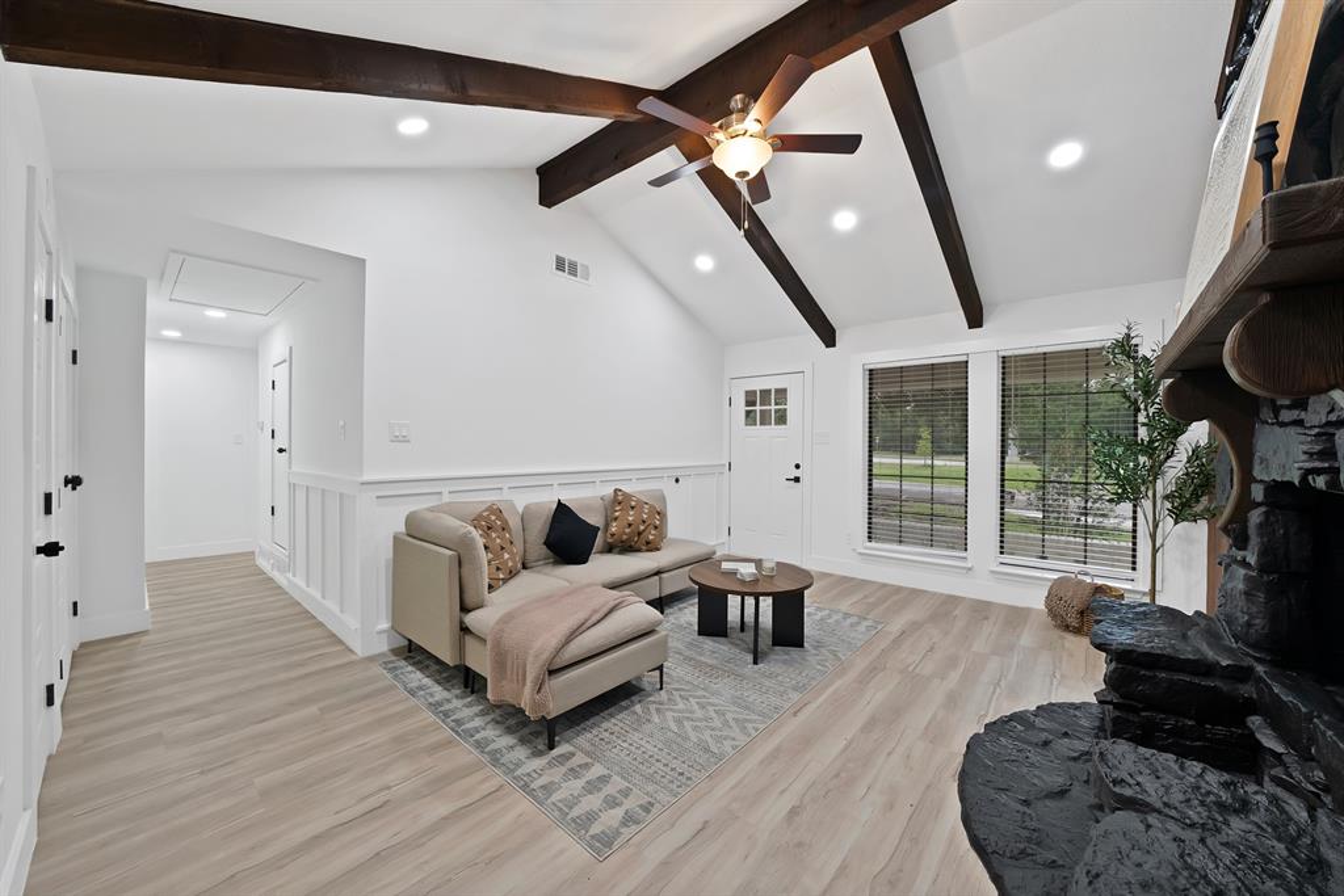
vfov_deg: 90.0
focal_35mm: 12
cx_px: 672
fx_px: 448
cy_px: 448
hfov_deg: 112.6
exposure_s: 1/4
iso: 640
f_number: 9
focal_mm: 12
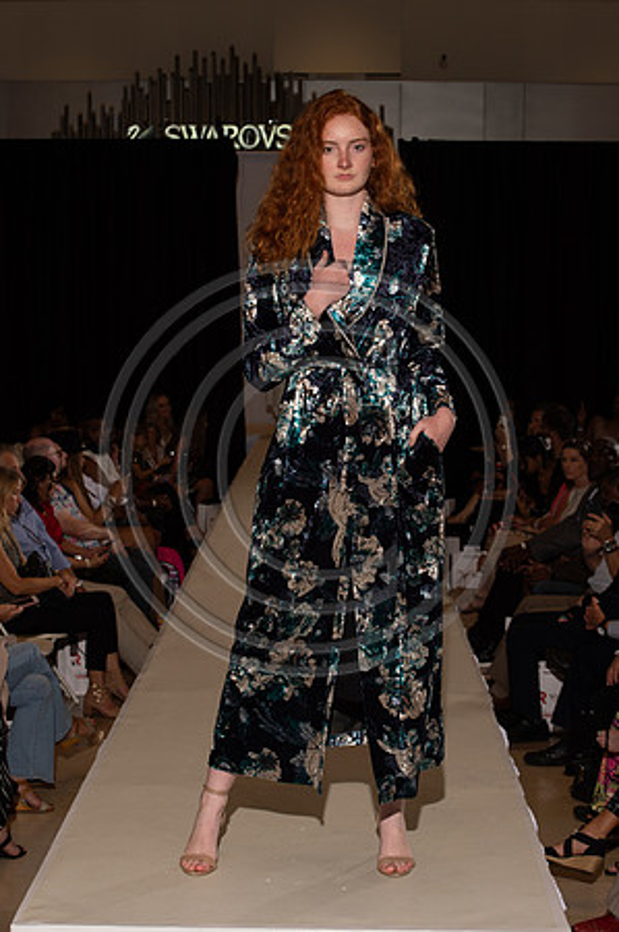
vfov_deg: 26.0
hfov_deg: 17.5
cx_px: 310
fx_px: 2016
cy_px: 466
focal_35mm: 78
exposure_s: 1/250
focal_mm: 78
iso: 800
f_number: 9
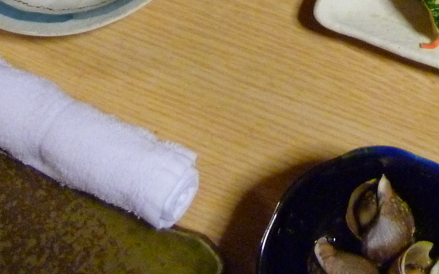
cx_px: 391
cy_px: -176
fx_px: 957
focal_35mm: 80
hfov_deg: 25.1
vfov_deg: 14.8
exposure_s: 1/50
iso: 400
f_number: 2.2
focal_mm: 4.3
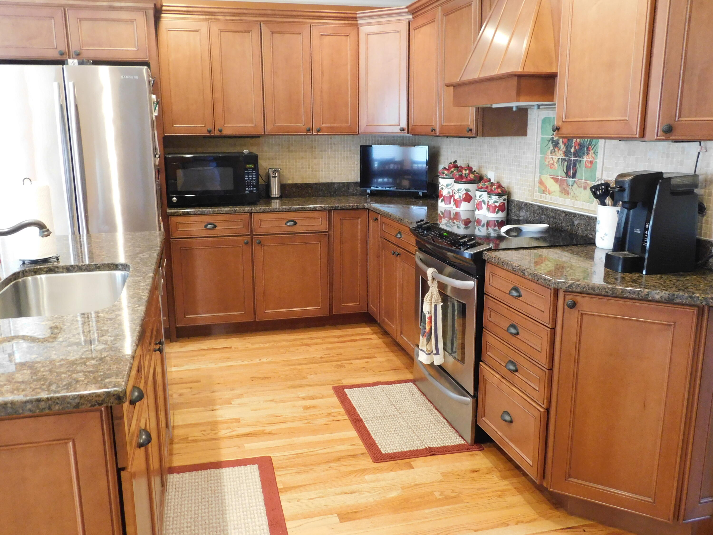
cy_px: 268
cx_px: 356
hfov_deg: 60.0
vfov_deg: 46.8
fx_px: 618
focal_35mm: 30
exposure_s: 1/15
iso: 400
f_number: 3.2
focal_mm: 5.3
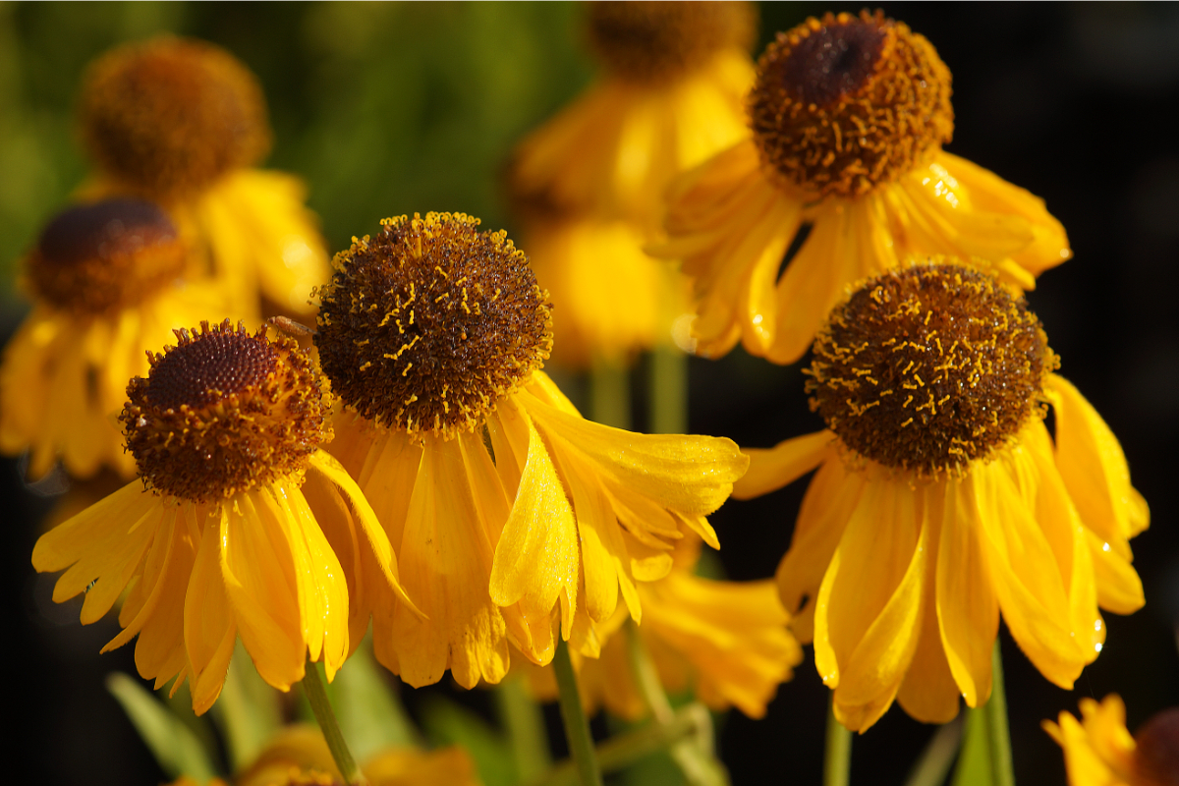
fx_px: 4912
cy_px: 393
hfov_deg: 13.7
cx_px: 590
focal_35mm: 150
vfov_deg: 9.1
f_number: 5.6
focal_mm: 100
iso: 100
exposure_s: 1/320
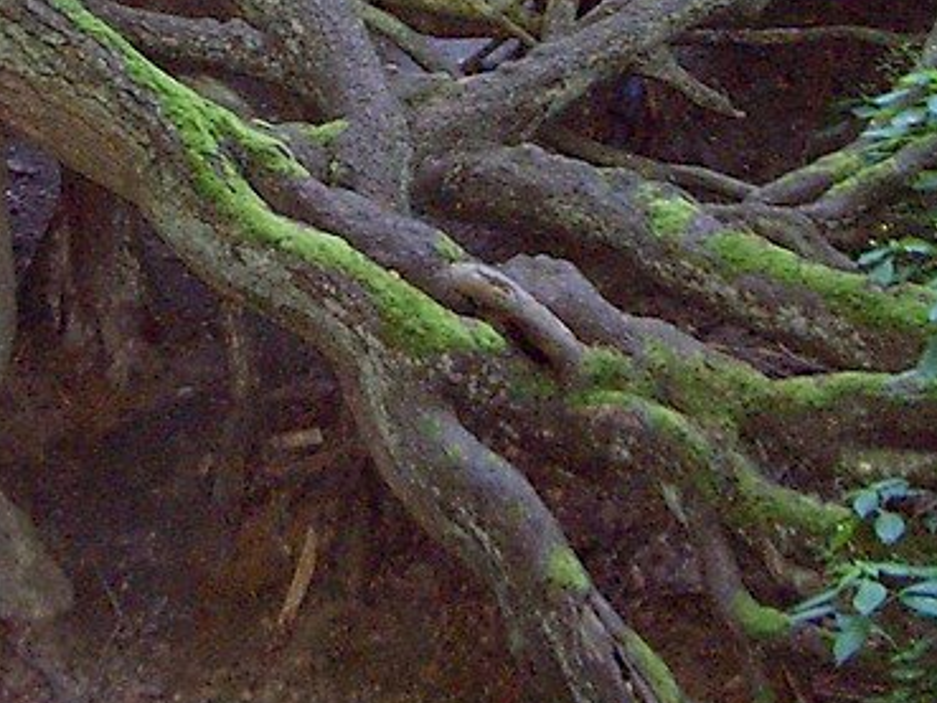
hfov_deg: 20.1
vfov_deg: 14.8
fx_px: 2626
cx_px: 297
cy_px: -114
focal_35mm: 97
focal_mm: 5.8
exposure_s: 1/60
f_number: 2.6
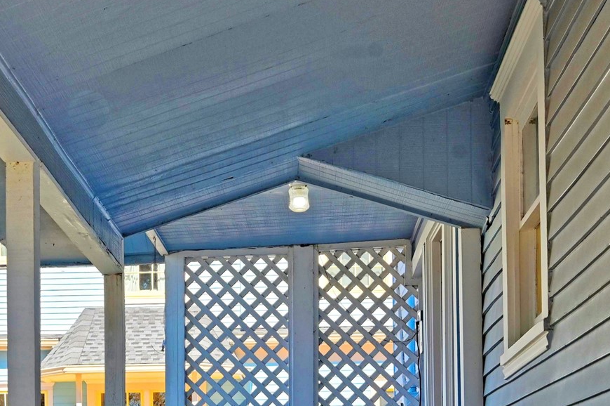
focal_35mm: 75
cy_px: 504
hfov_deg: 26.9
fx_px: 1269
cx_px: 235
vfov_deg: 17.2
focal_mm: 30
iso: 400
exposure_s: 1/160
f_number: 8
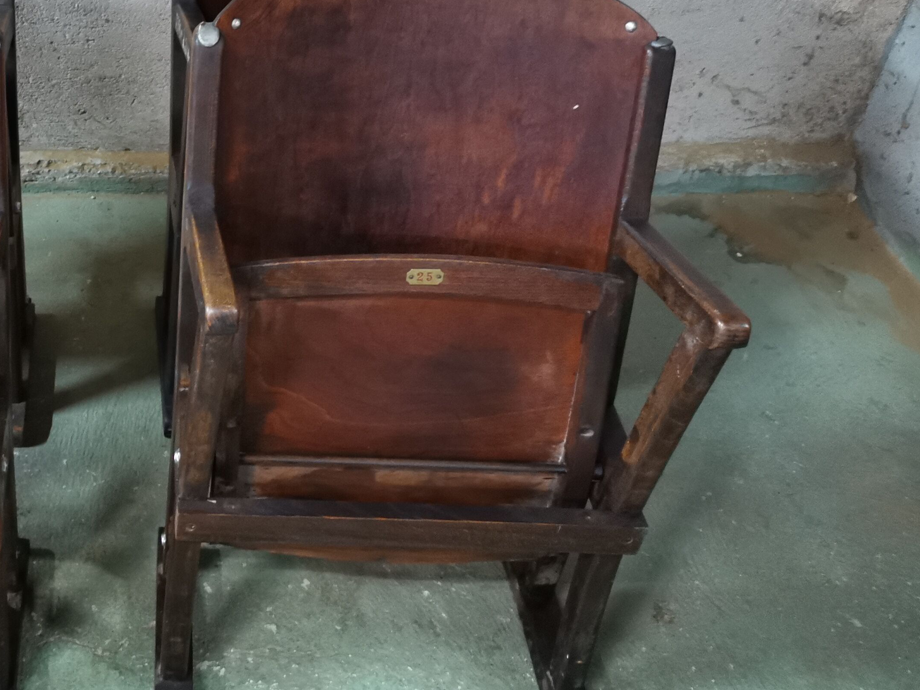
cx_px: 142
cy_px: 214
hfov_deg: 39.1
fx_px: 1223
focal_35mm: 46
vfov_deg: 31.2
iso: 640
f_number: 1.8
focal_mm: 5.58
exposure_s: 1/20
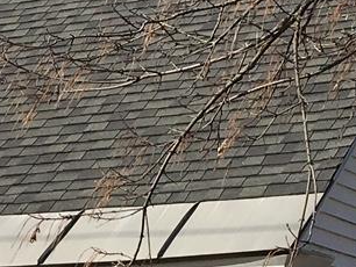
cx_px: 19
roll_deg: +0.4
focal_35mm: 191
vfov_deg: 7.7
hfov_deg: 10.3
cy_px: 383
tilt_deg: +3.0
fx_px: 1966
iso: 25
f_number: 2.2
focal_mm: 4.15
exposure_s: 1/2959
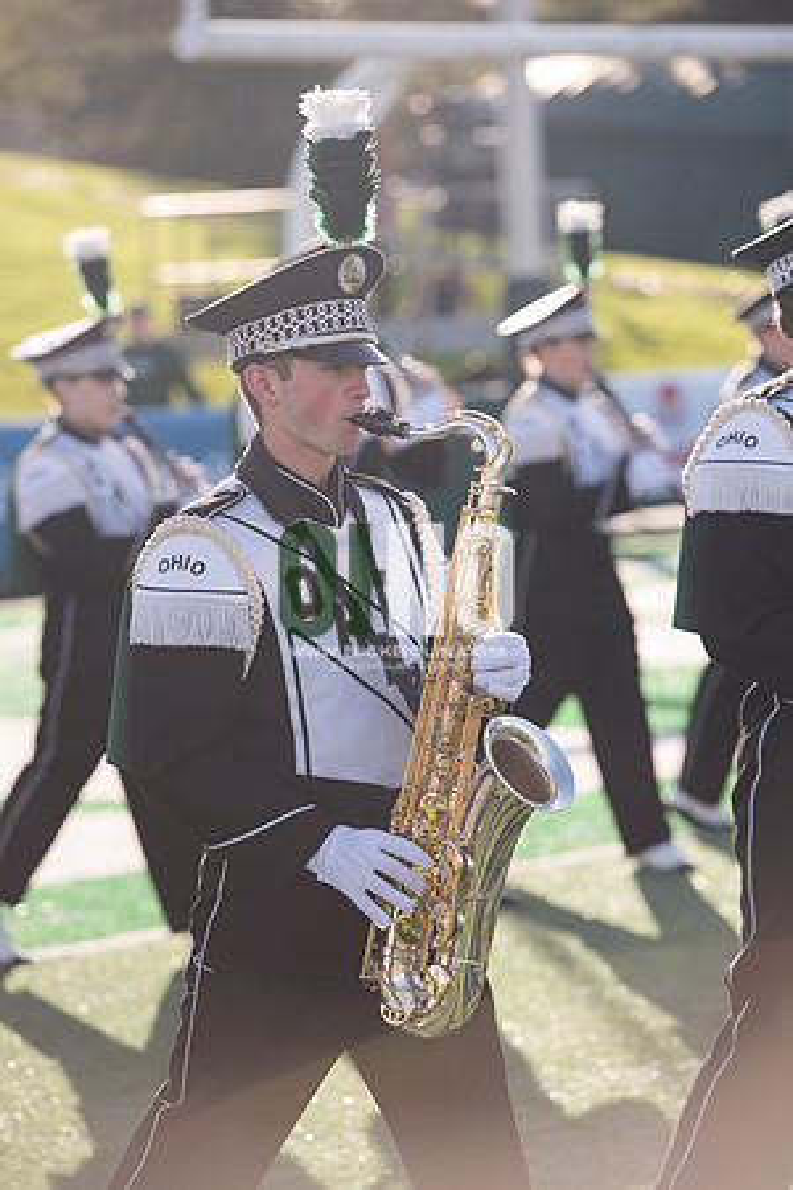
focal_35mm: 175
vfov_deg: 11.7
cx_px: 396
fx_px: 5782
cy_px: 595
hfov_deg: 7.8
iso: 320
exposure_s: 1/800
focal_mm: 175
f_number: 5
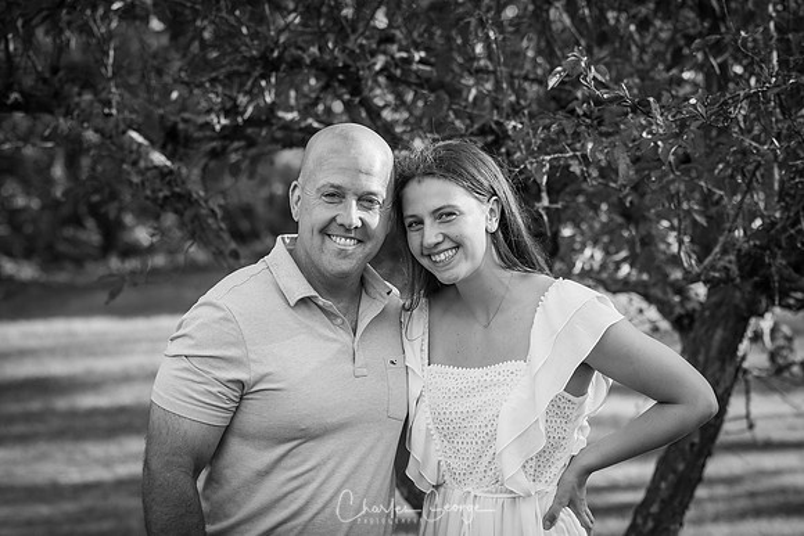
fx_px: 3083
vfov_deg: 9.9
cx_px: 402
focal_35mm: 138
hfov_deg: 14.9
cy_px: 268
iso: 400
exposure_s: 1/400
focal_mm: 92
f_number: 4
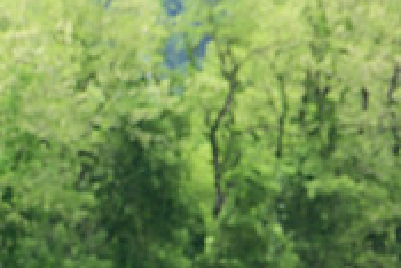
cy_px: 432
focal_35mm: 447
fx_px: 4983
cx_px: -236
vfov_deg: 3.1
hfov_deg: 4.6
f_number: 5.6
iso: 800
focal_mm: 135
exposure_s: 1/1600
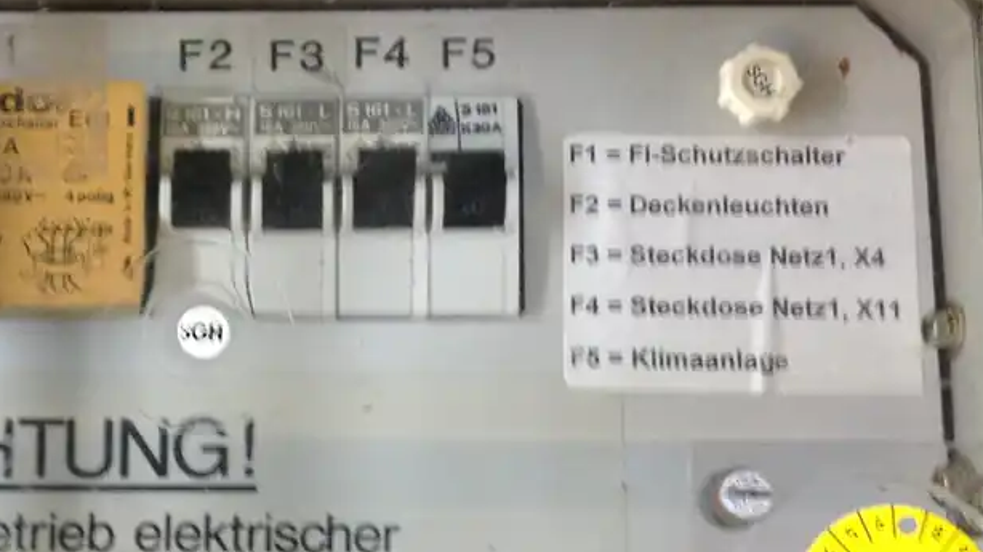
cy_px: 411
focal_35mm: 62
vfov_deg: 19.3
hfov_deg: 33.0
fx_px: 1616
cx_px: 210
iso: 160
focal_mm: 4.28
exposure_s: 1/15
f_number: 2.4
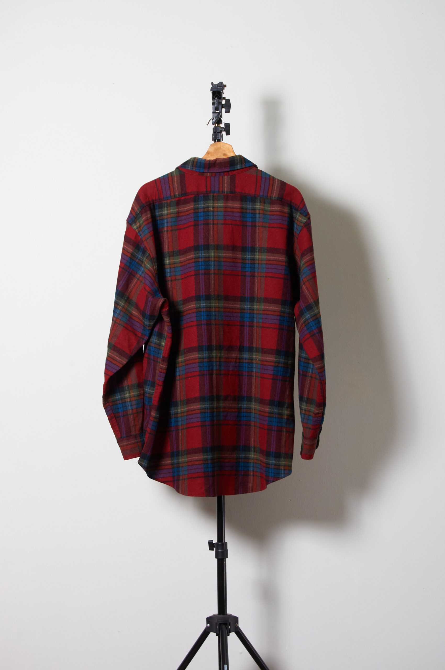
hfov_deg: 16.5
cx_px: 222
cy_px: 335
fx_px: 1534
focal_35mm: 82
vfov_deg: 24.6
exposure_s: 1/100
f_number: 9
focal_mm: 55
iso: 200
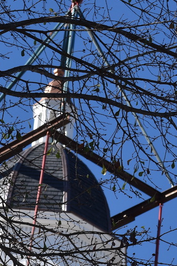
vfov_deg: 6.5
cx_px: 15
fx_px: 2310
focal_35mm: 313
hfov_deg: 4.4
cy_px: 361
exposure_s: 1/500
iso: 180
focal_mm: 70
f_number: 8
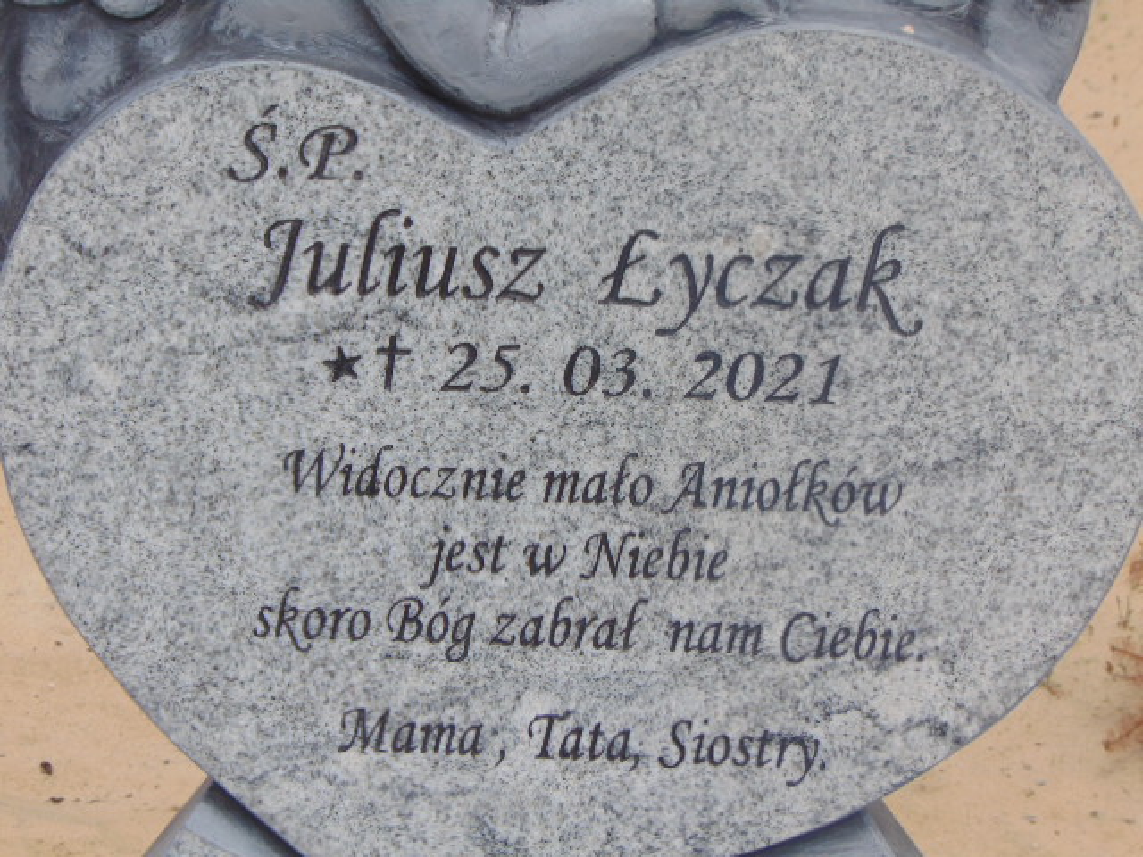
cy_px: 428
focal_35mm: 108
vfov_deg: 13.7
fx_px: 3566
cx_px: 572
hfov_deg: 18.2
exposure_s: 1/250
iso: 80
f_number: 10.1
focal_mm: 19.4
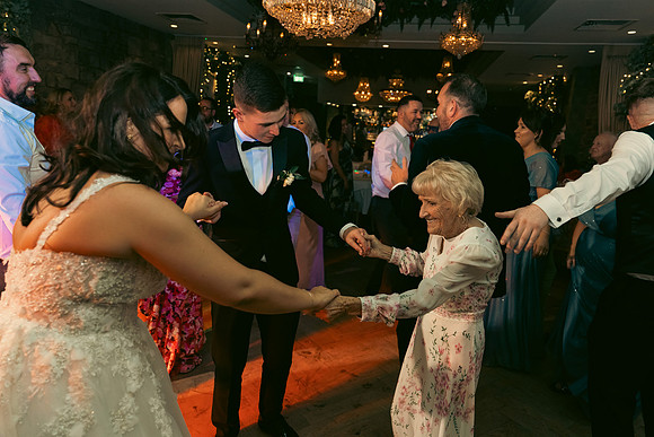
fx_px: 436
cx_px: 327
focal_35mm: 24
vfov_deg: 53.2
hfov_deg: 73.7
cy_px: 218
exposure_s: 1/160
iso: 2500
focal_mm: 24
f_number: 3.5
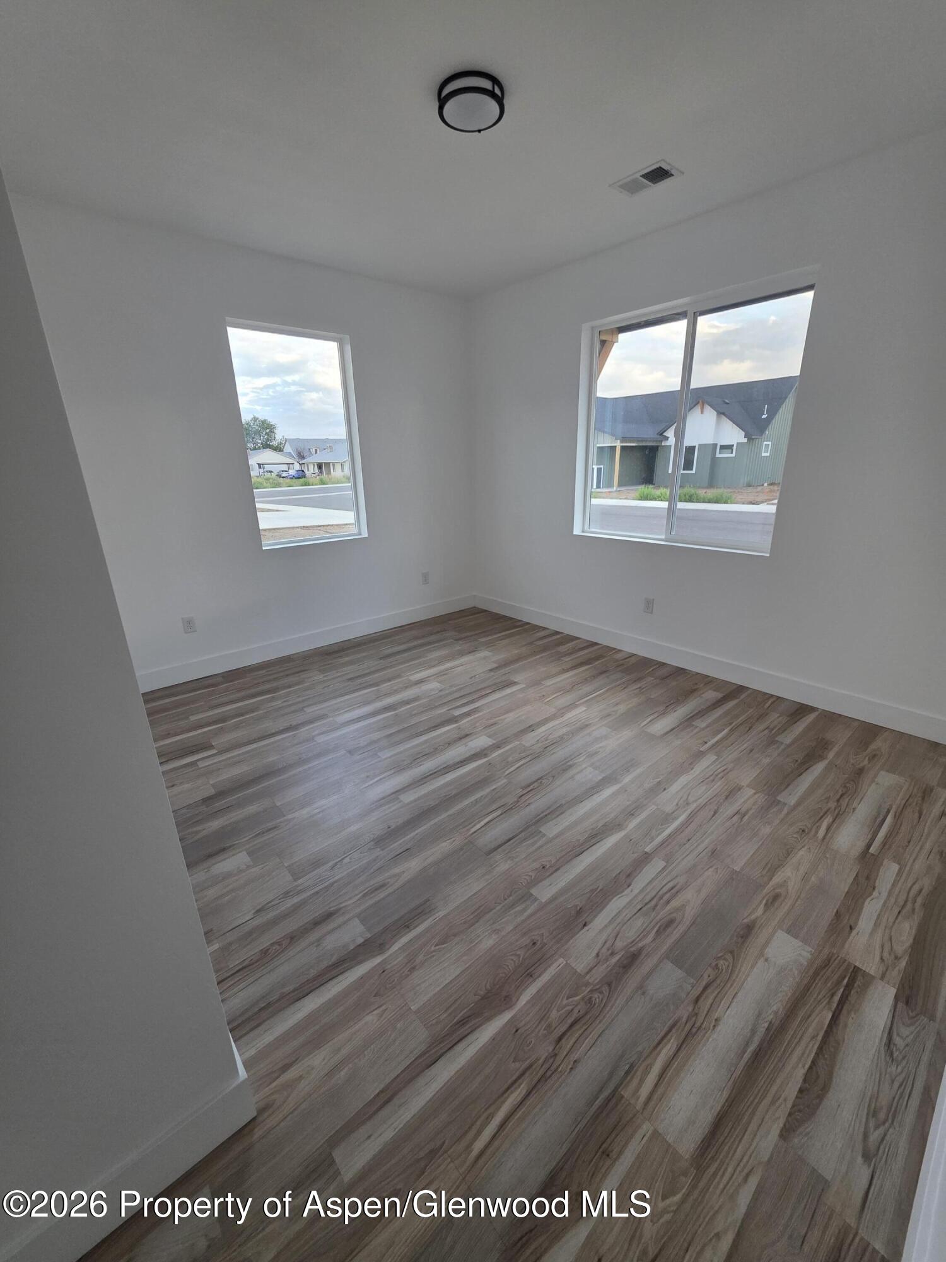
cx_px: 473
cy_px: 631
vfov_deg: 106.2
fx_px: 474
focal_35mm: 13
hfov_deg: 89.9
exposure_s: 1/120
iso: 160
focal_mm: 2.2
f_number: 1.9
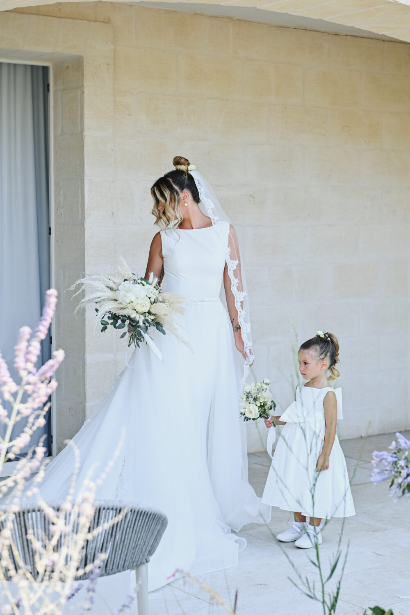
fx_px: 1196
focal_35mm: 70
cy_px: 308
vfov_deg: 28.8
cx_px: 205
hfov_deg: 19.5
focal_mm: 70
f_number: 5
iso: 800
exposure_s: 1/800
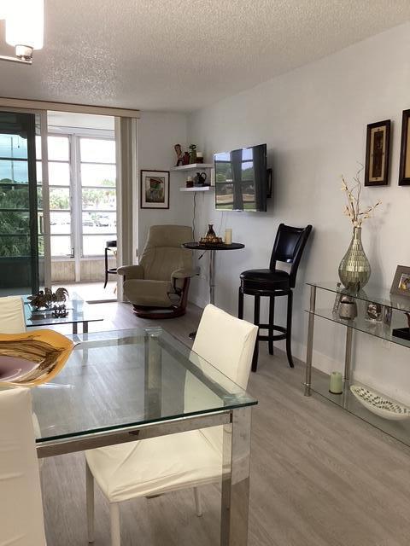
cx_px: 205
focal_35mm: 31
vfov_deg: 58.4
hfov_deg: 45.4
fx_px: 490
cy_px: 273
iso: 160
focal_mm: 3.3
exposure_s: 1/60
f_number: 2.4
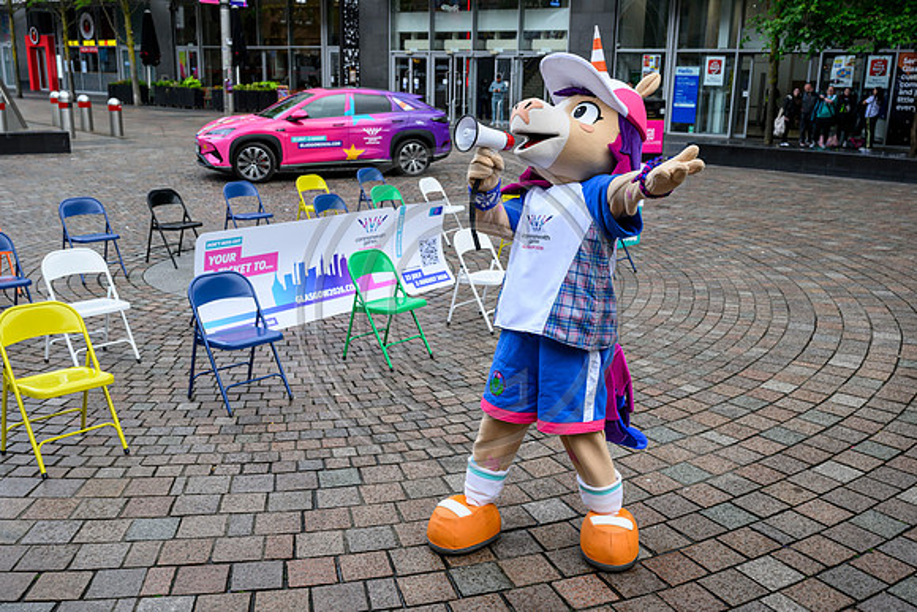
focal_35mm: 34
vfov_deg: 39.4
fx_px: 853
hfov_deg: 56.5
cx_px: 458
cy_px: 306
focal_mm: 33.5
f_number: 5.6
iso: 500
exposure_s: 1/320
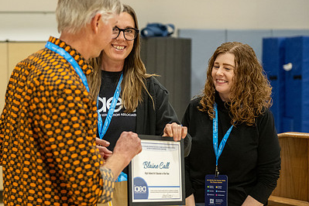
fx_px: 824
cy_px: 103
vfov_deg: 14.3
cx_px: 94
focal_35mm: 96
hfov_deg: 21.1
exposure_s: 1/250
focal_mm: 66
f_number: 2.8
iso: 3200
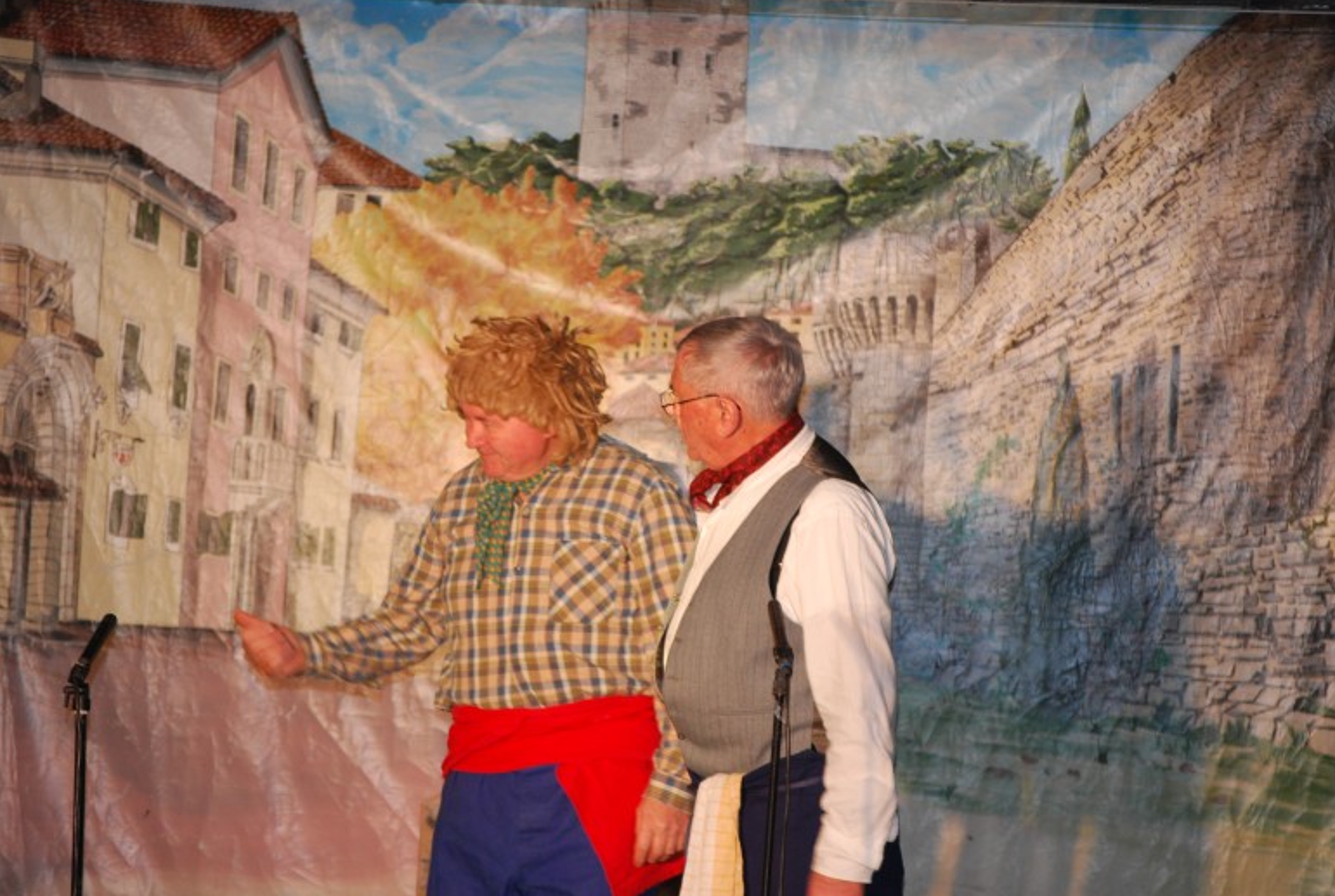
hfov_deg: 12.9
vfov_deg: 8.7
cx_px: 692
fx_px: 5909
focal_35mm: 159
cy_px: 448
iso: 640
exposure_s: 1/60
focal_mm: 102
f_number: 4.8
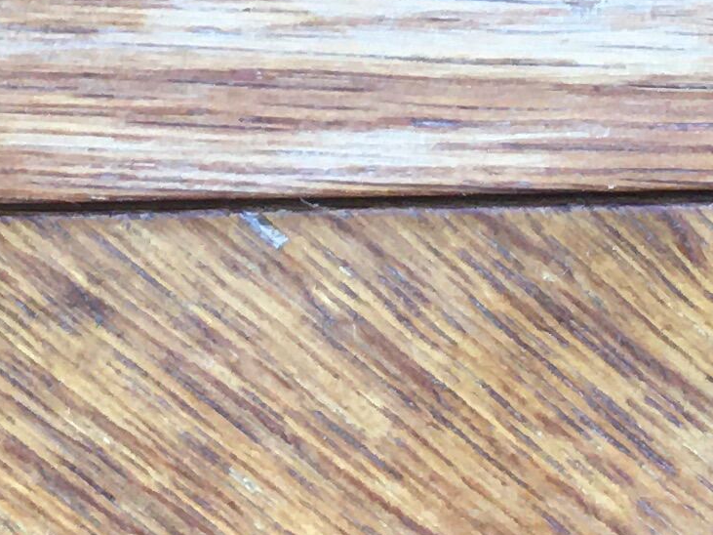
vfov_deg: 9.2
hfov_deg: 12.3
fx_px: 3295
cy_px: -101
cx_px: 385
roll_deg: -0.3
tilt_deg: -23.7
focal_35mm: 160
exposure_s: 1/33
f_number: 2.2
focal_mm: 4.15
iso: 40
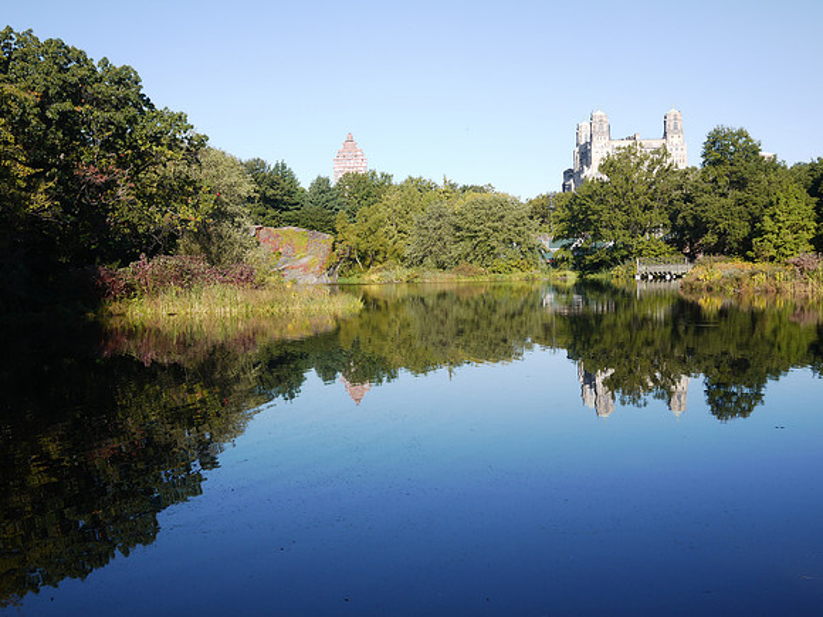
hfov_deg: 46.8
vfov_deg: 36.0
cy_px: 308
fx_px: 951
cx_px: 412
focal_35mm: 40
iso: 100
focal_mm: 20
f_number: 9
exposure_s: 1/125
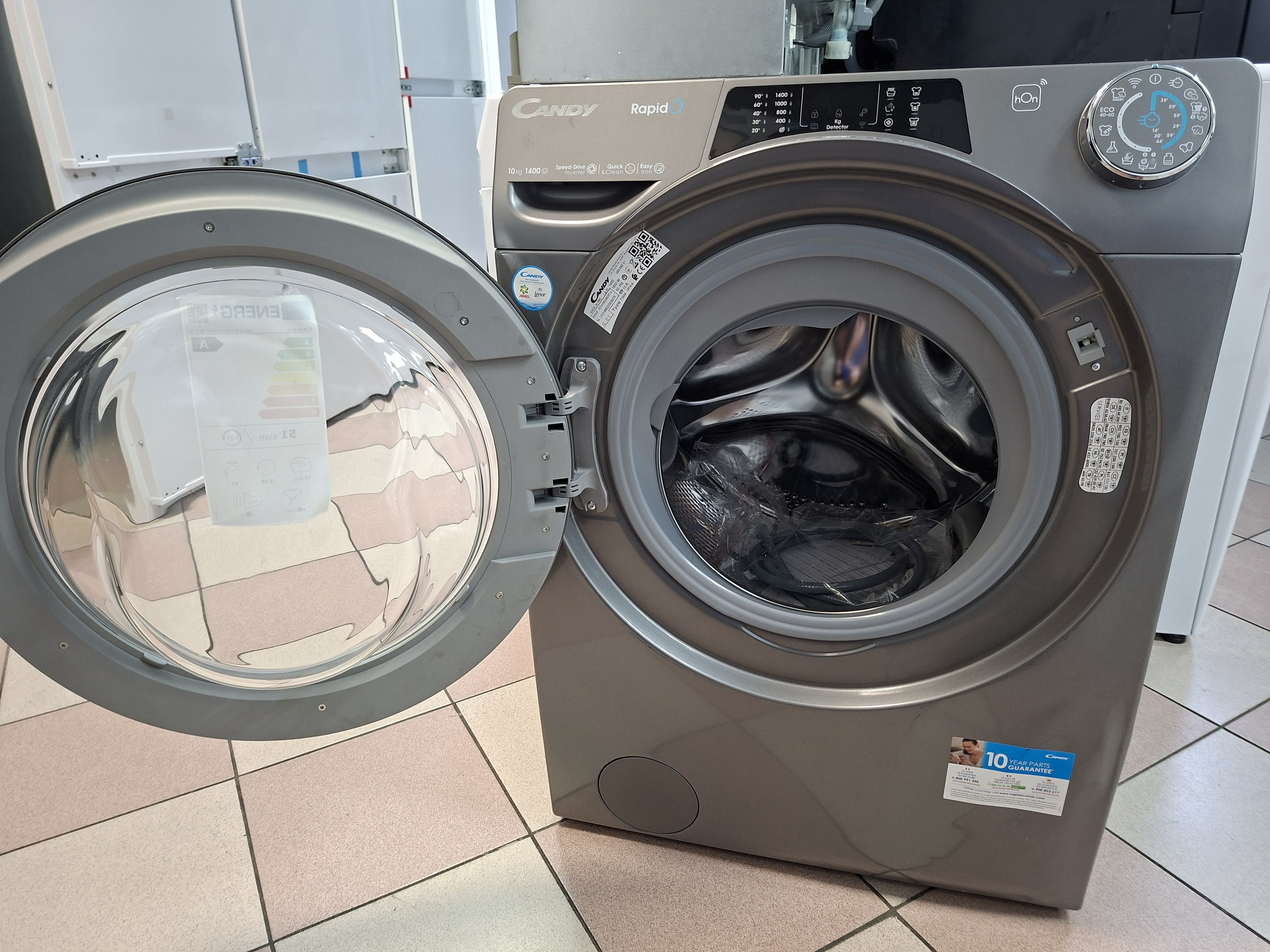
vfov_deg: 58.9
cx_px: 635
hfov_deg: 73.9
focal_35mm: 23
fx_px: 844
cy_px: 476
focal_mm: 5.54
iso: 400
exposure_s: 1/33
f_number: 1.8
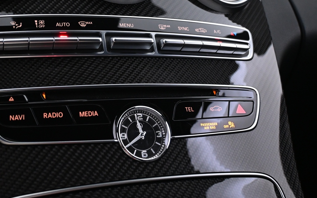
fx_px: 372
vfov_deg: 29.6
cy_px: 64
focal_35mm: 43
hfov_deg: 45.6
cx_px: 112
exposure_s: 1/25
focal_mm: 20.5
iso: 1600
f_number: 3.8
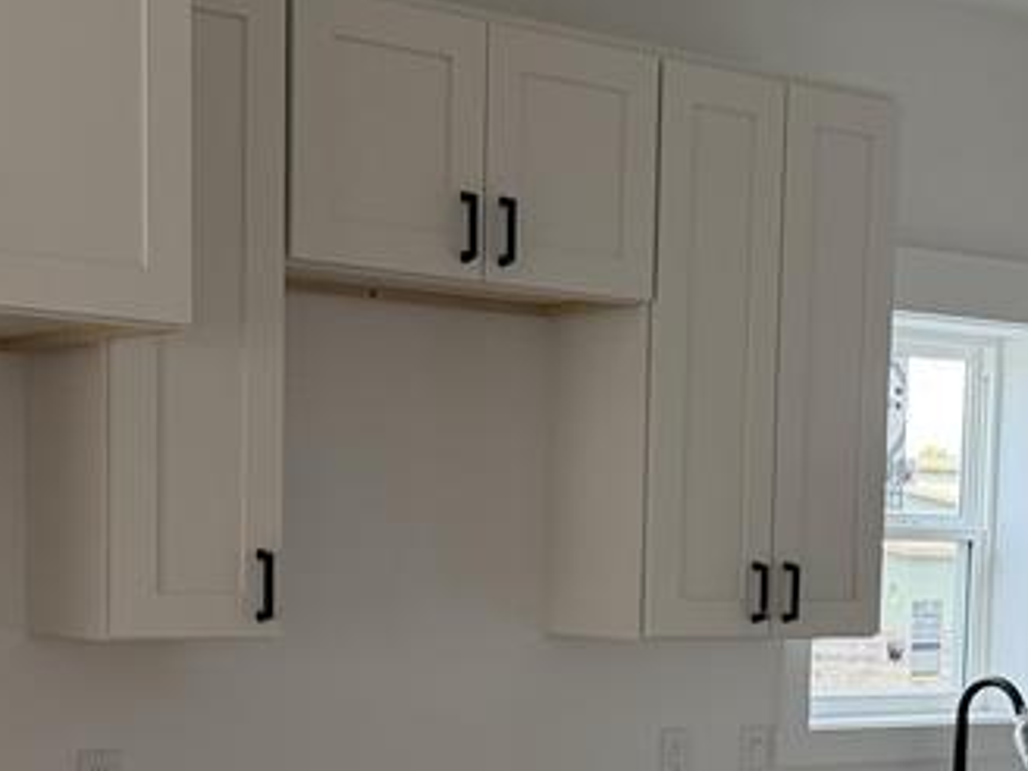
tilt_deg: -3.8
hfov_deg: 26.0
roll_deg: -0.9
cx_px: 586
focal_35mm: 75
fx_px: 2227
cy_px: 724
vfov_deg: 19.2
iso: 200
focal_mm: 6.76
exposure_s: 1/145
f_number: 1.78
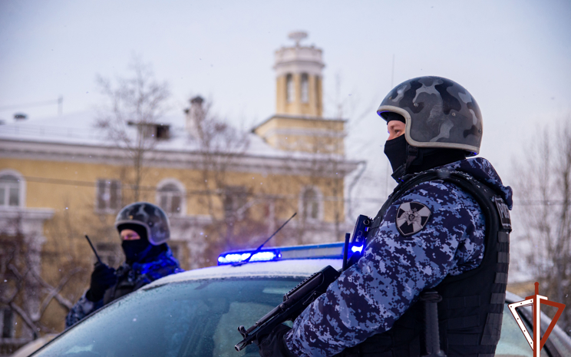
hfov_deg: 26.8
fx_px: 1198
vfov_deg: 16.9
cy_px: 179
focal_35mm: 77
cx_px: 287
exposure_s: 1/1600
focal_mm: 75
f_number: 4
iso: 800
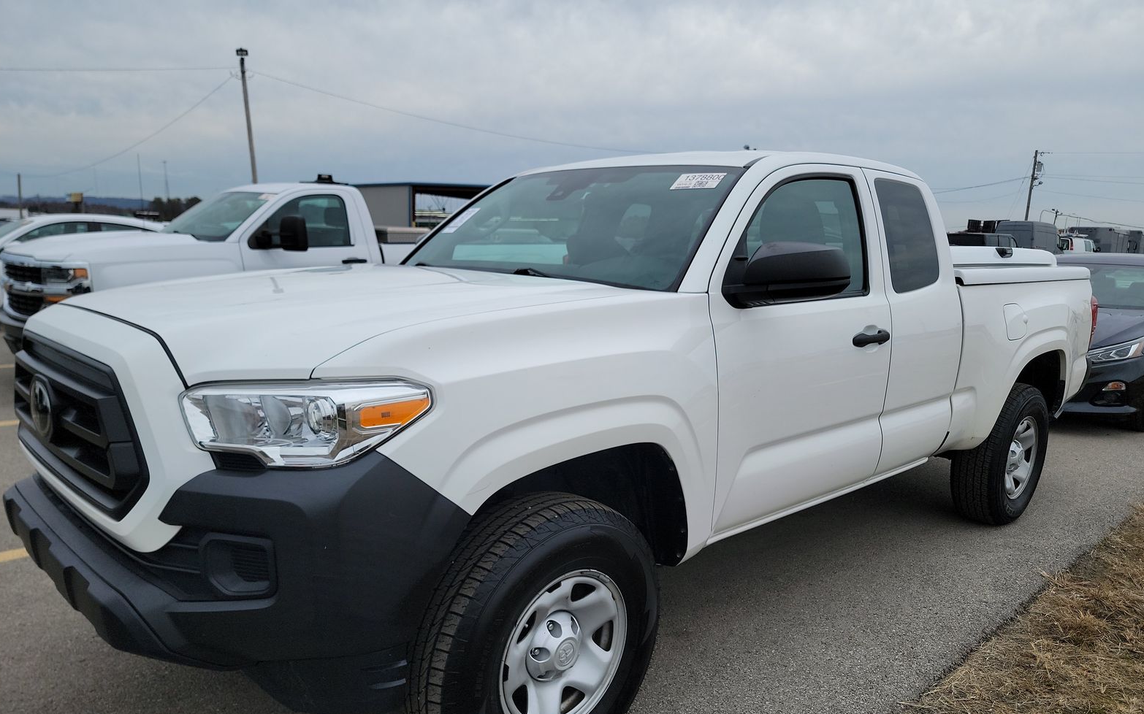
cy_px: 415
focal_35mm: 26
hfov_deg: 70.4
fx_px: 810
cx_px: 574
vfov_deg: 47.4
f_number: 1.8
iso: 50
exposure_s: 1/493
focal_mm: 6.7
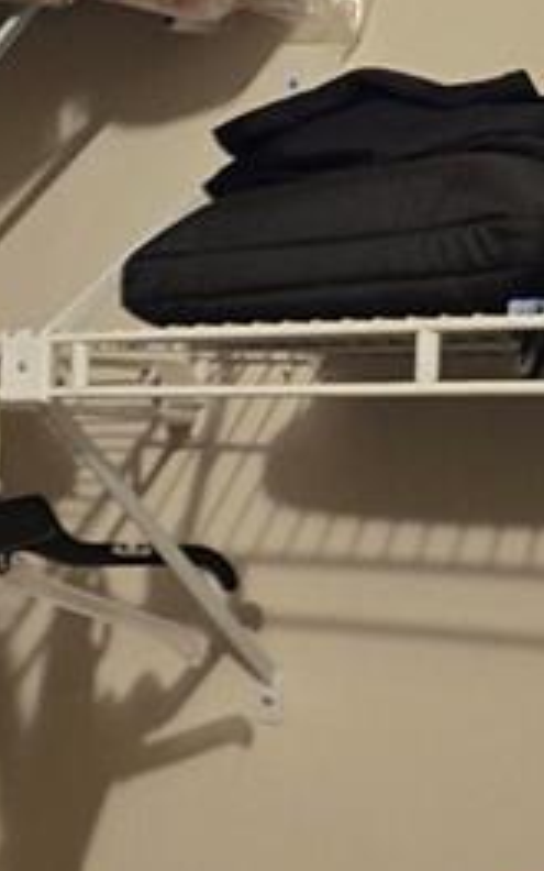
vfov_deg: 18.6
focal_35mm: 111
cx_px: -554
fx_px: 2633
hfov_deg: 10.8
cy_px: 676
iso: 640
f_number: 1.8
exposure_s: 1/120
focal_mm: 5.4
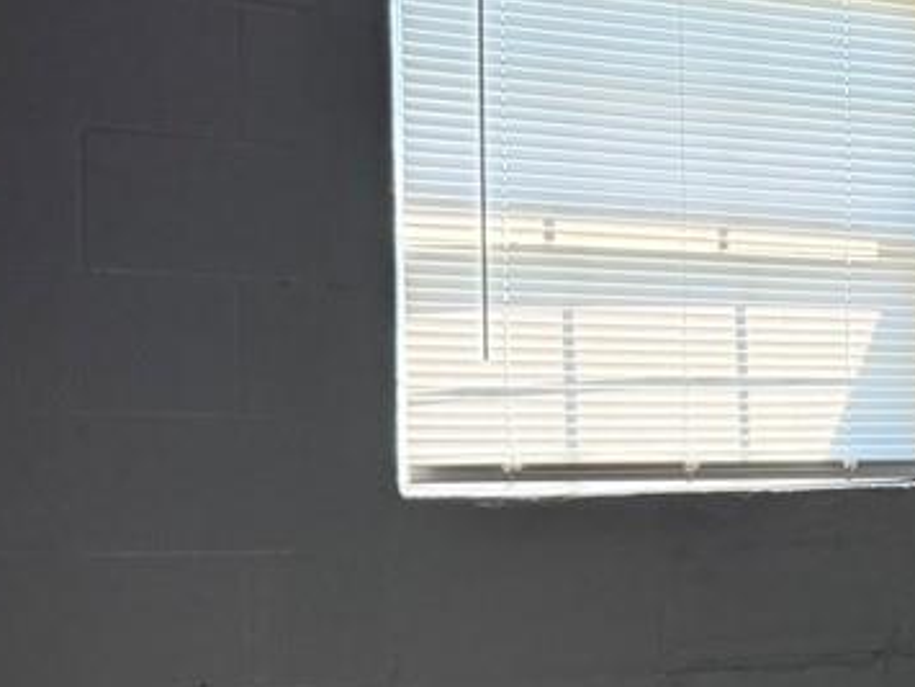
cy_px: 530
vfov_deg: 21.1
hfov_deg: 24.1
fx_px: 1824
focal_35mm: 69
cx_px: 1241
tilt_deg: -2.3
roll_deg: -0.4
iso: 200
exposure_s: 1/171
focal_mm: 6.76
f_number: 1.78
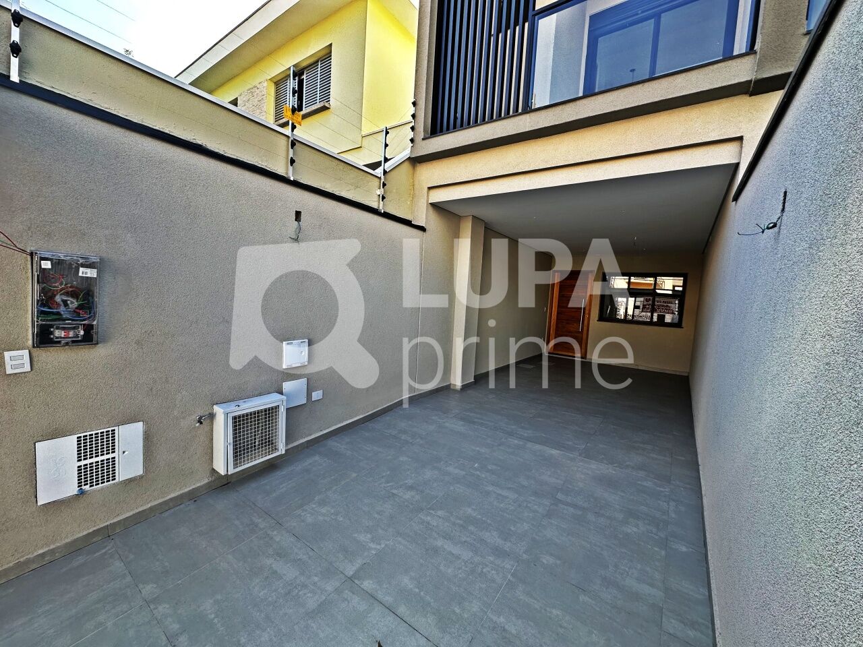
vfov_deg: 85.7
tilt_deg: -4.8
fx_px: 349
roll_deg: -3.6
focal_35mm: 14
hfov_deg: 102.1
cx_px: 432
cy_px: 324
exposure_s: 1/197
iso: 40
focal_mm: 2.22
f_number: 2.2
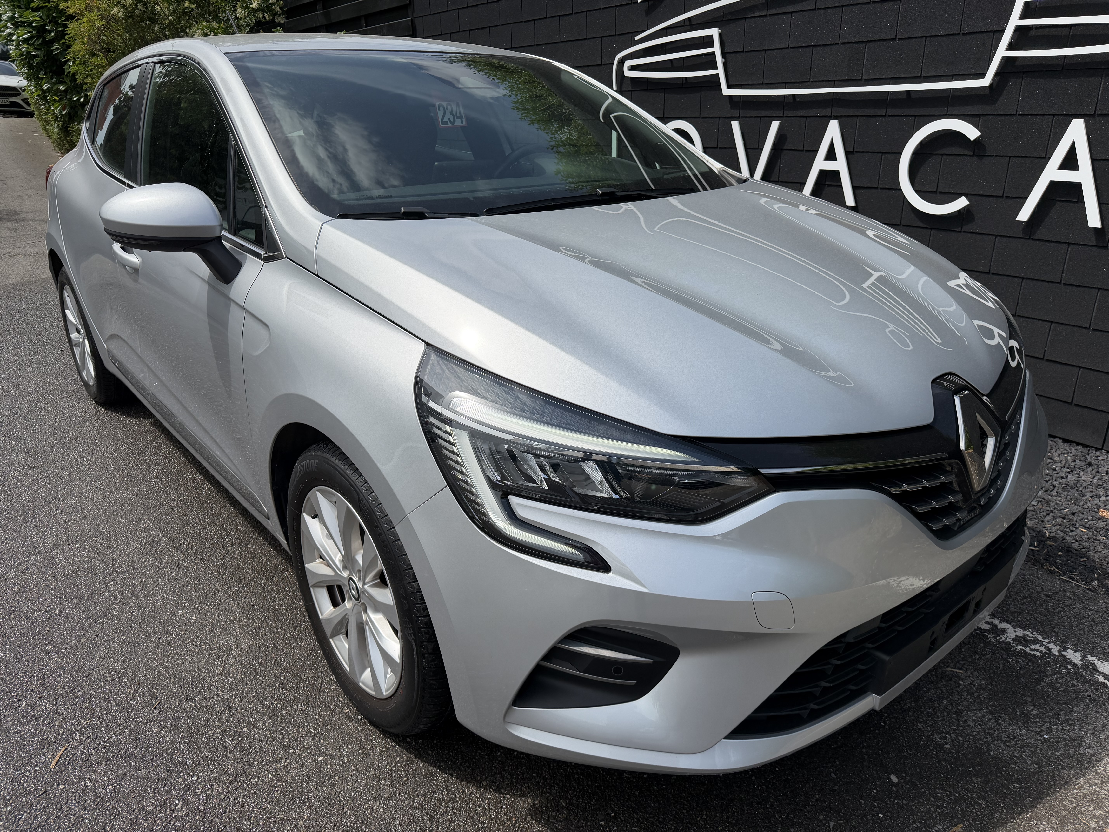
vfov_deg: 56.8
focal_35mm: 24
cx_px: 554
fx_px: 769
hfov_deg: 71.6
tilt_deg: -21.0
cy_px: 416
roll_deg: +0.8
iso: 100
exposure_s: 1/7353
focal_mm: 6.76
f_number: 1.78
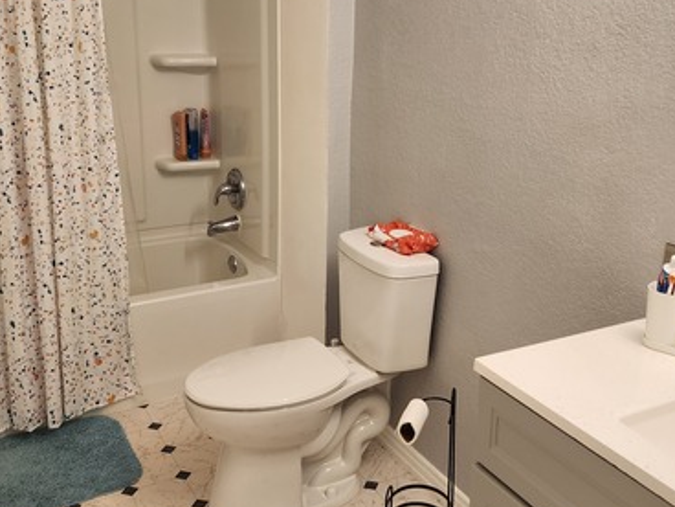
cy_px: 178
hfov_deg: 46.7
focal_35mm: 40
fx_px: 780
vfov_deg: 35.7
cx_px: 378
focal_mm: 6.4
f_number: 1.8
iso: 125
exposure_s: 1/180
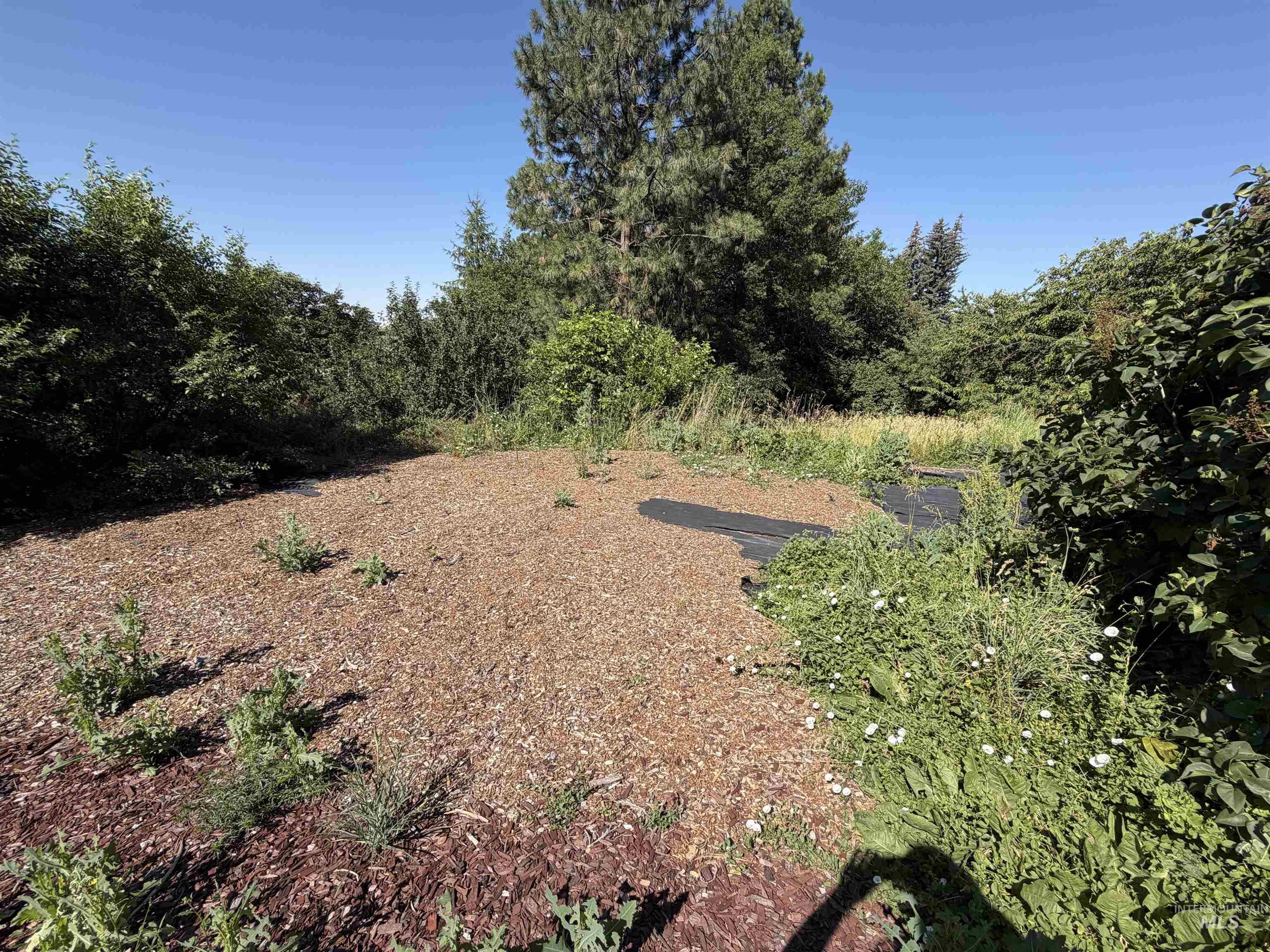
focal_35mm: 14
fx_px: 514
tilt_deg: -15.2
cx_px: 635
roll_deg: -2.8
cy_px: 476
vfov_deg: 85.7
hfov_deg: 102.1
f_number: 2.2
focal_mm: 2.22
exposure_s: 1/770
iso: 32
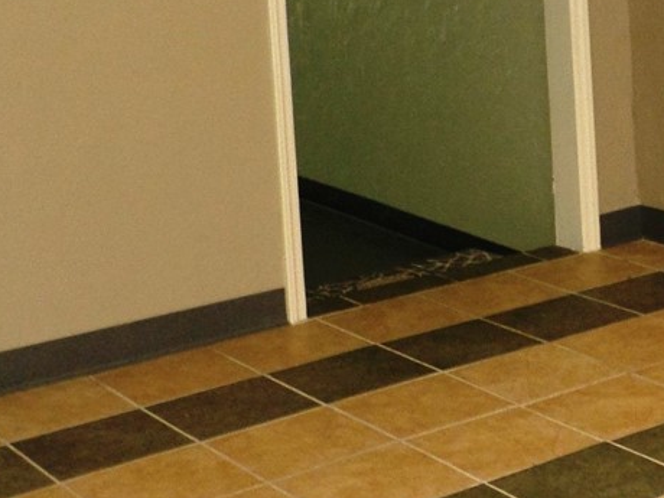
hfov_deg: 21.8
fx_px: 1669
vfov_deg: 16.7
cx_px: 631
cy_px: 39
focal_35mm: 87
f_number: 2.5
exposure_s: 1/30
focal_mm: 4.5
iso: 120
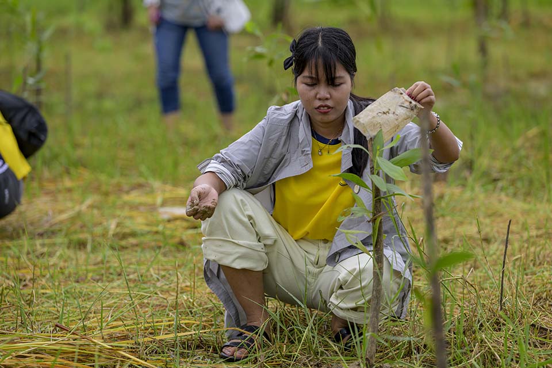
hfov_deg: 12.5
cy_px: 184
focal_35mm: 165
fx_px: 2530
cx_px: 276
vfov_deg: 8.3
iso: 280
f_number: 4
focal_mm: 165
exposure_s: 1/1600
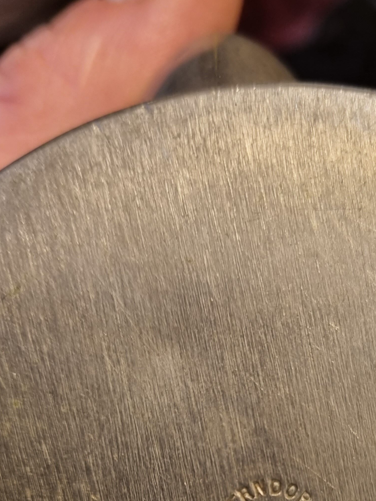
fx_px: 753
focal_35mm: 52
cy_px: 482
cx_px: 262
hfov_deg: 27.8
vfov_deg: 34.1
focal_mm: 5.4
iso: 200
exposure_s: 1/50
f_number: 1.8
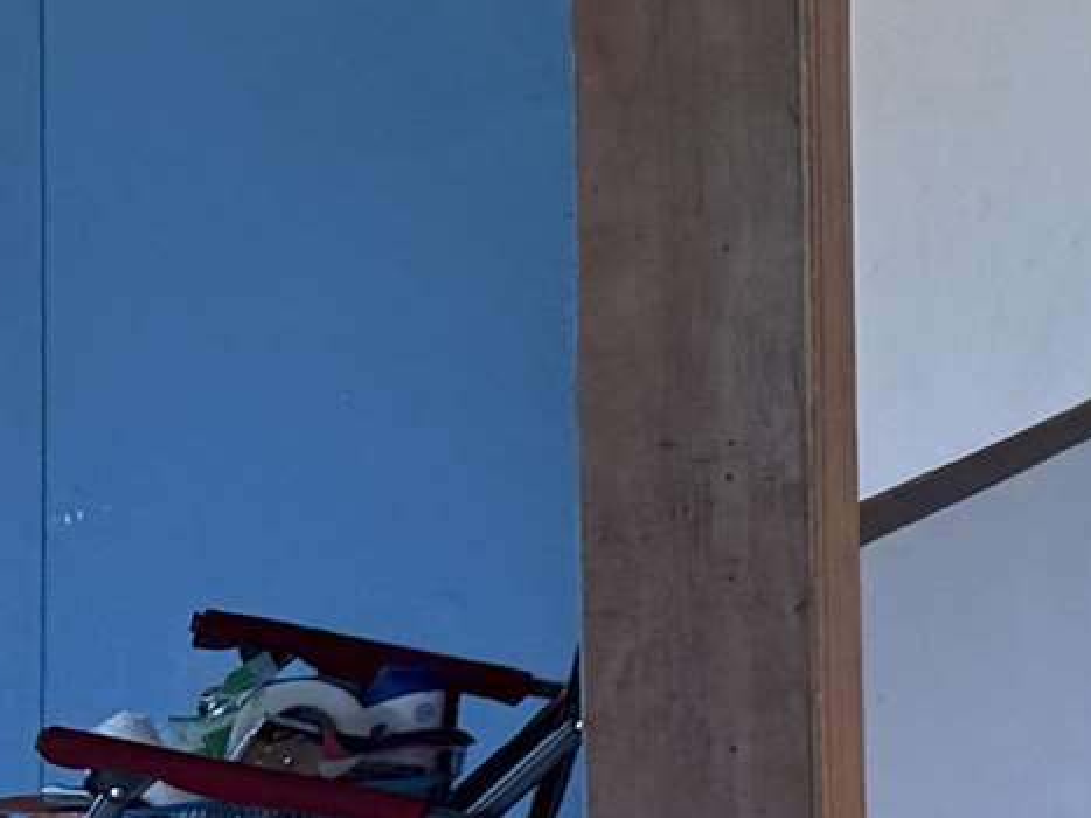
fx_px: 4978
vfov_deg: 9.2
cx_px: 3215
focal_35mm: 158
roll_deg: +0.2
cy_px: -208
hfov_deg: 9.7
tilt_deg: -0.6
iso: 125
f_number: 1.78
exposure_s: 1/240
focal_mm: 6.76
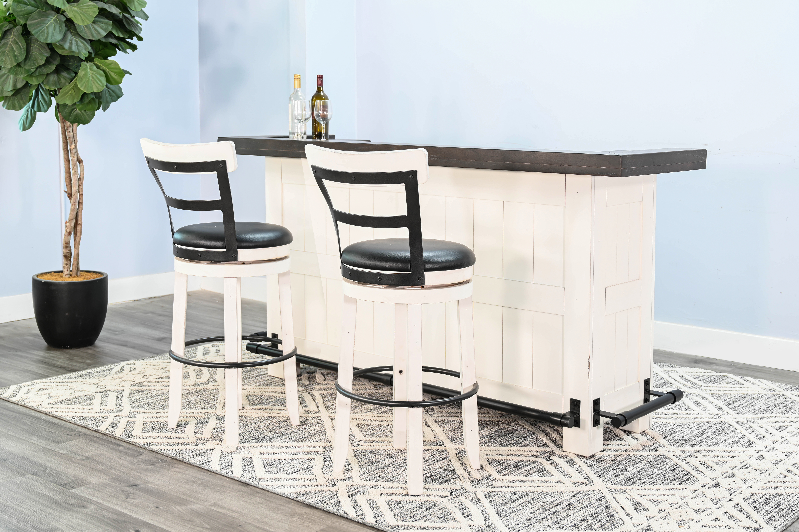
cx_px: 400
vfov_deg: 36.9
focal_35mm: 36
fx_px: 799
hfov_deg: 53.1
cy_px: 266
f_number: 4.5
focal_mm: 36
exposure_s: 1
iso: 64
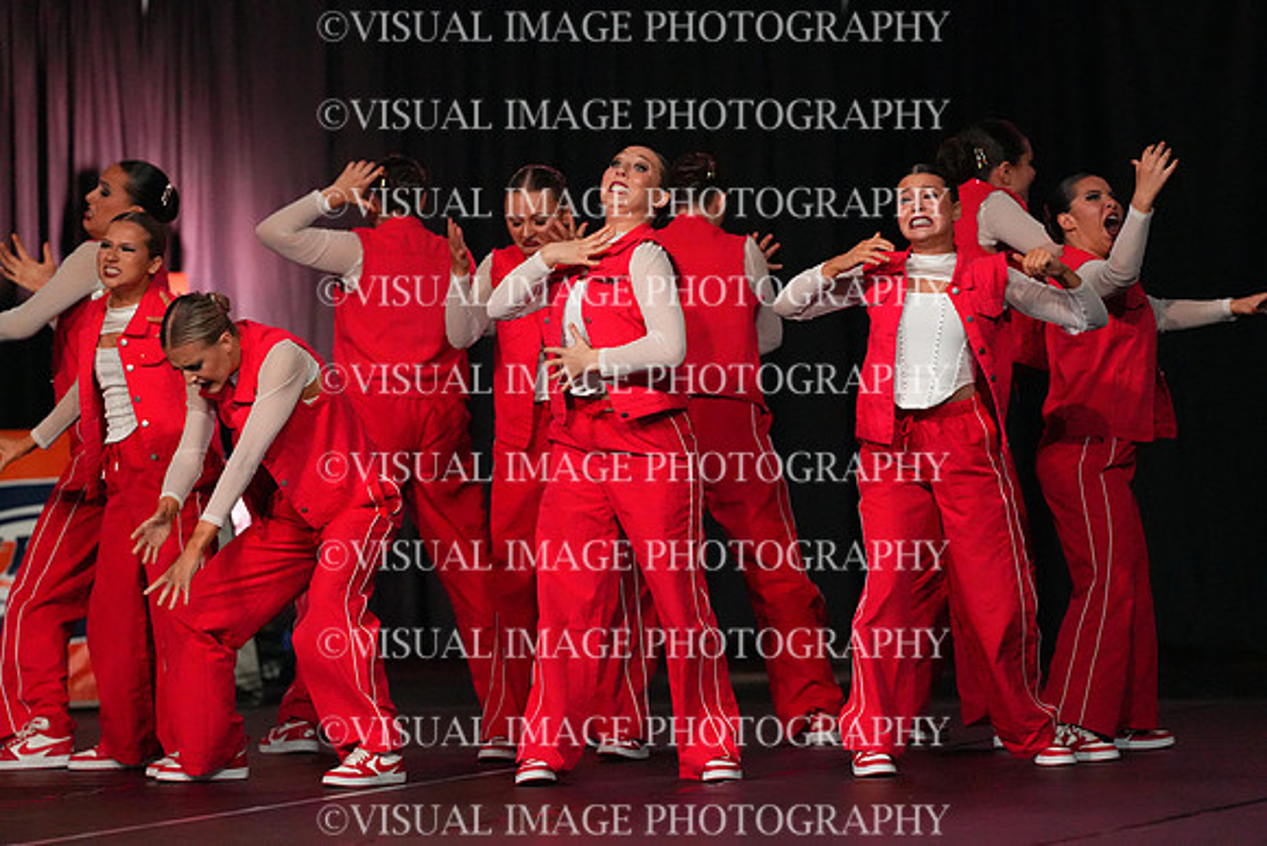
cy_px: 423
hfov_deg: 6.9
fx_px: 10560
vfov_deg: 4.6
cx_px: 634
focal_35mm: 300
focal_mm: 300
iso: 16000
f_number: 3.5
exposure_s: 1/1250
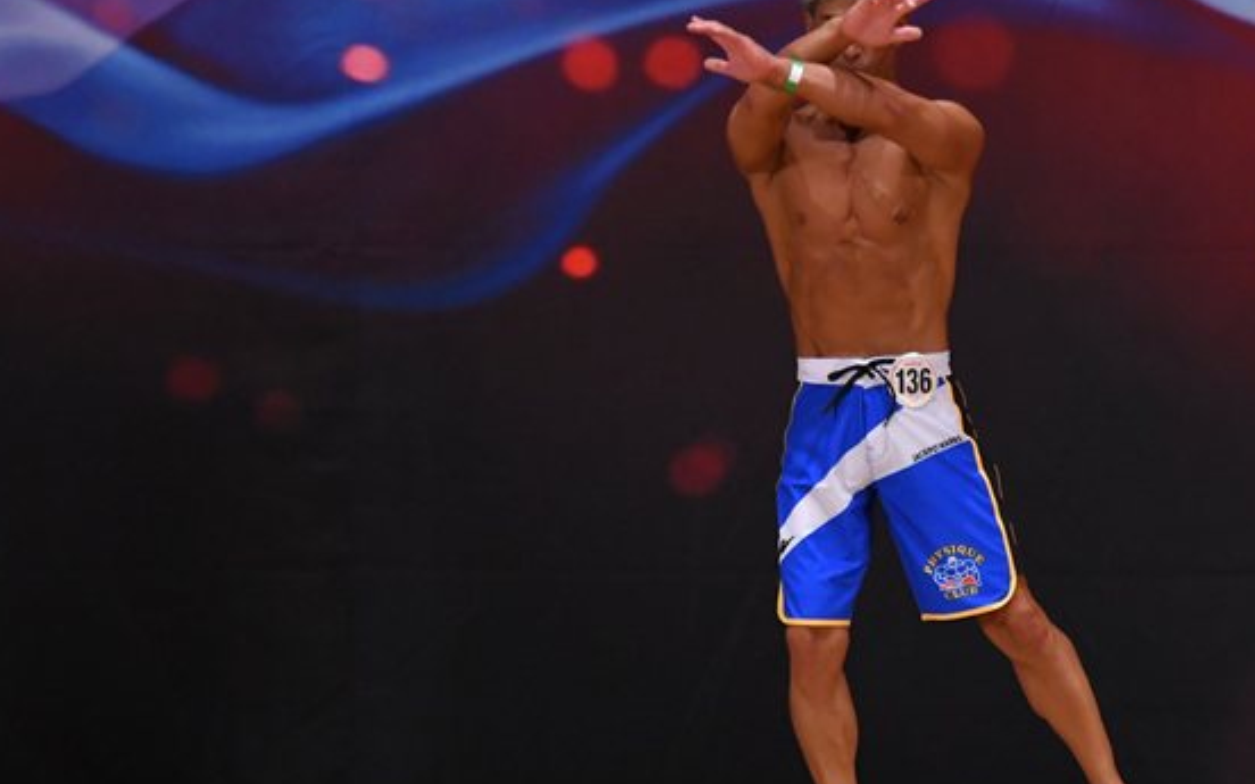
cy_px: 411
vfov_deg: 3.4
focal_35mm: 386
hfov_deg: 5.4
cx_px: 854
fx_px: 13202
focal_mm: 180
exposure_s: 1/400
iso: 3200
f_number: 5.6
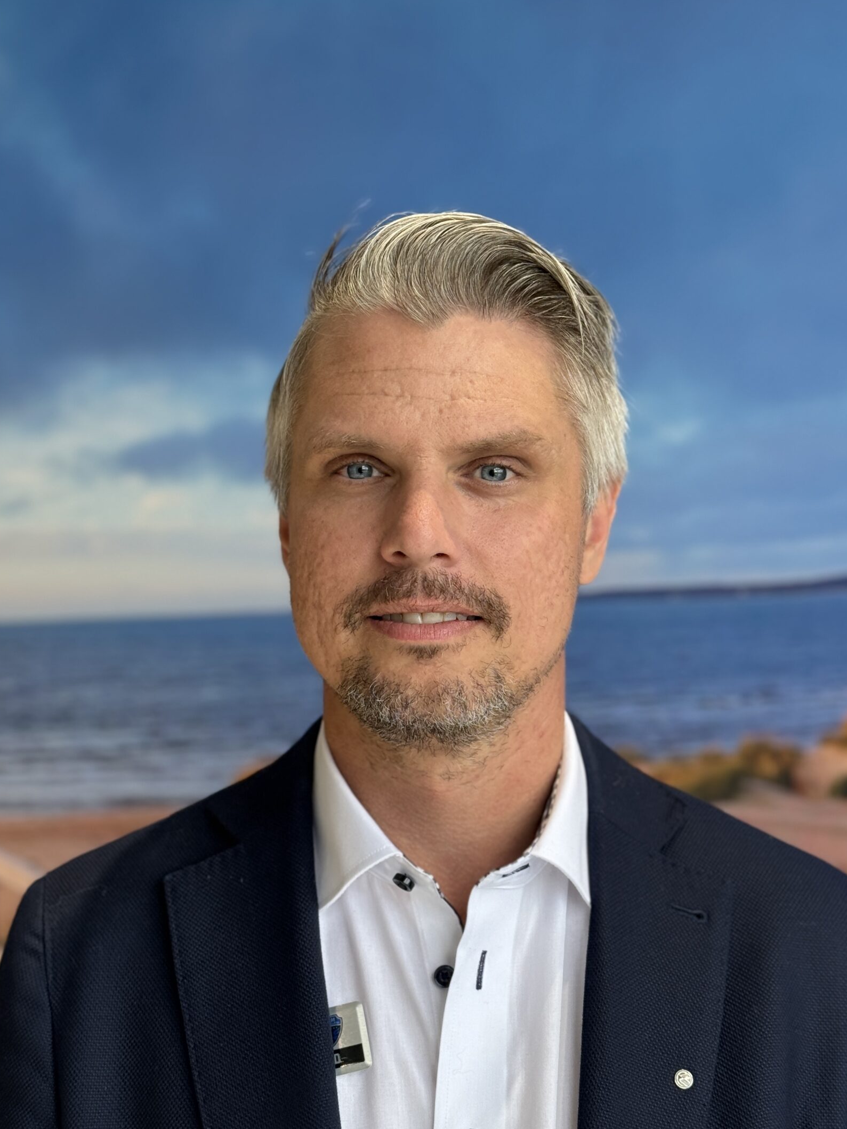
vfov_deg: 33.2
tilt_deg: +2.0
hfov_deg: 25.2
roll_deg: +0.2
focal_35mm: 58
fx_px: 1892
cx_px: 470
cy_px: 634
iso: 80
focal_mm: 6.76
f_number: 1.78
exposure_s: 1/221
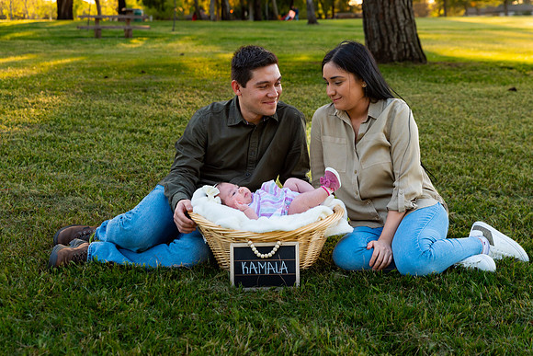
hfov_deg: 28.8
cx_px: 266
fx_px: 1037
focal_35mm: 70
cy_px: 178
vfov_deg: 19.5
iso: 200
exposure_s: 1/320
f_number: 5.6
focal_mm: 70
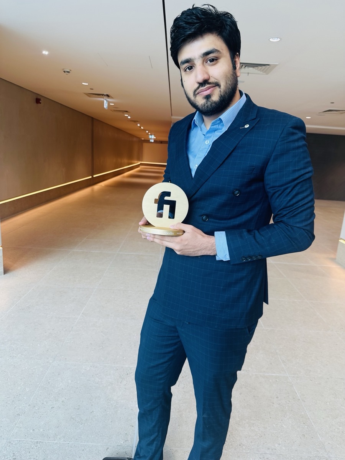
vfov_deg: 71.6
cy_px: 230
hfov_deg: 56.8
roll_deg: -4.5
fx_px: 319
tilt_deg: -13.6
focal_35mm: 24
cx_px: 172
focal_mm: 6.86
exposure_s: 1/100
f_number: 1.78
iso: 50
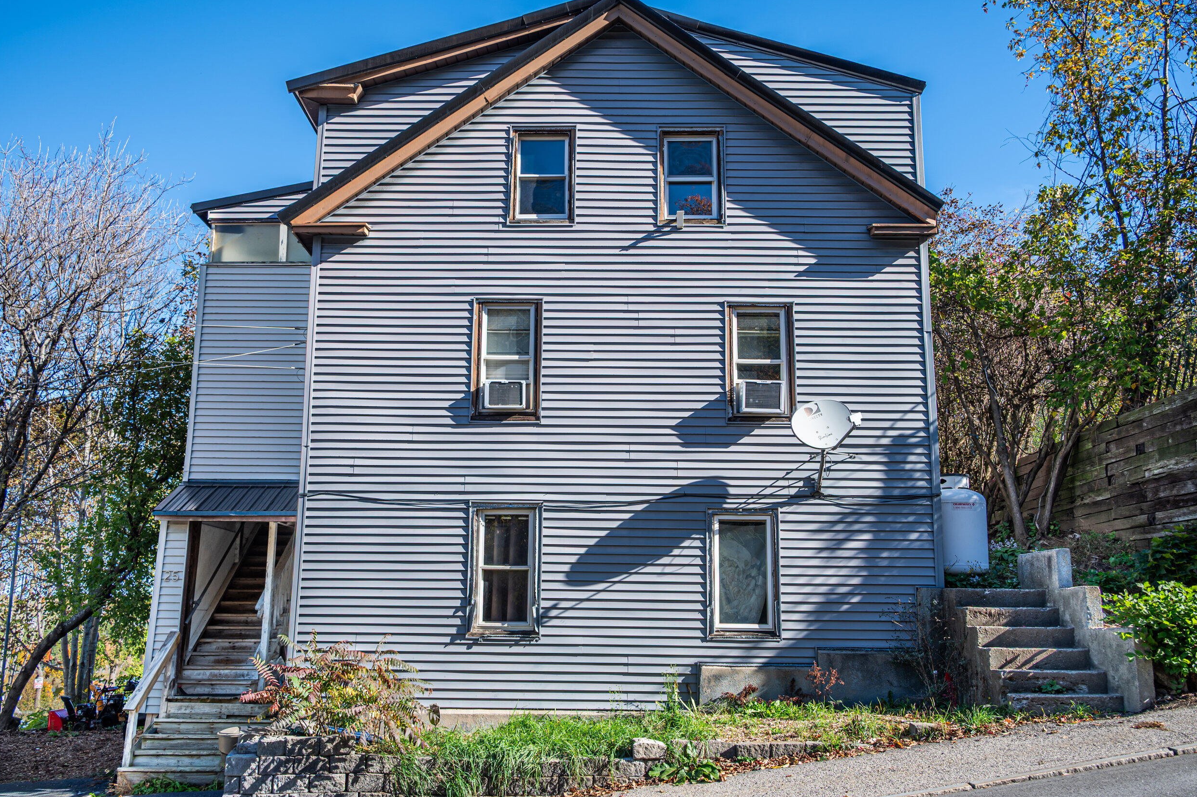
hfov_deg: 58.7
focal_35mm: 32
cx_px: 592
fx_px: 1063
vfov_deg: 41.1
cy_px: 414
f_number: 5.6
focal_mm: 30.5
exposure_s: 1/200
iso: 100
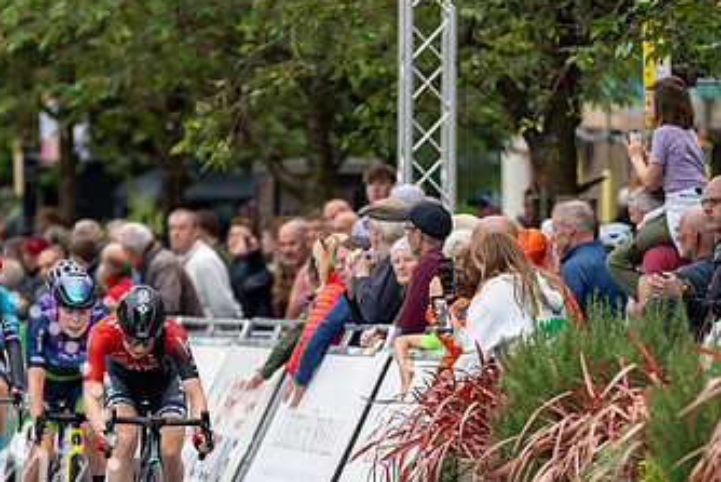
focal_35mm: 347
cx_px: 253
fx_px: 6952
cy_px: 358
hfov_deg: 5.9
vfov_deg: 4.0
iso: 1000
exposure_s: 1/800
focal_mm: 200
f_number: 2.8
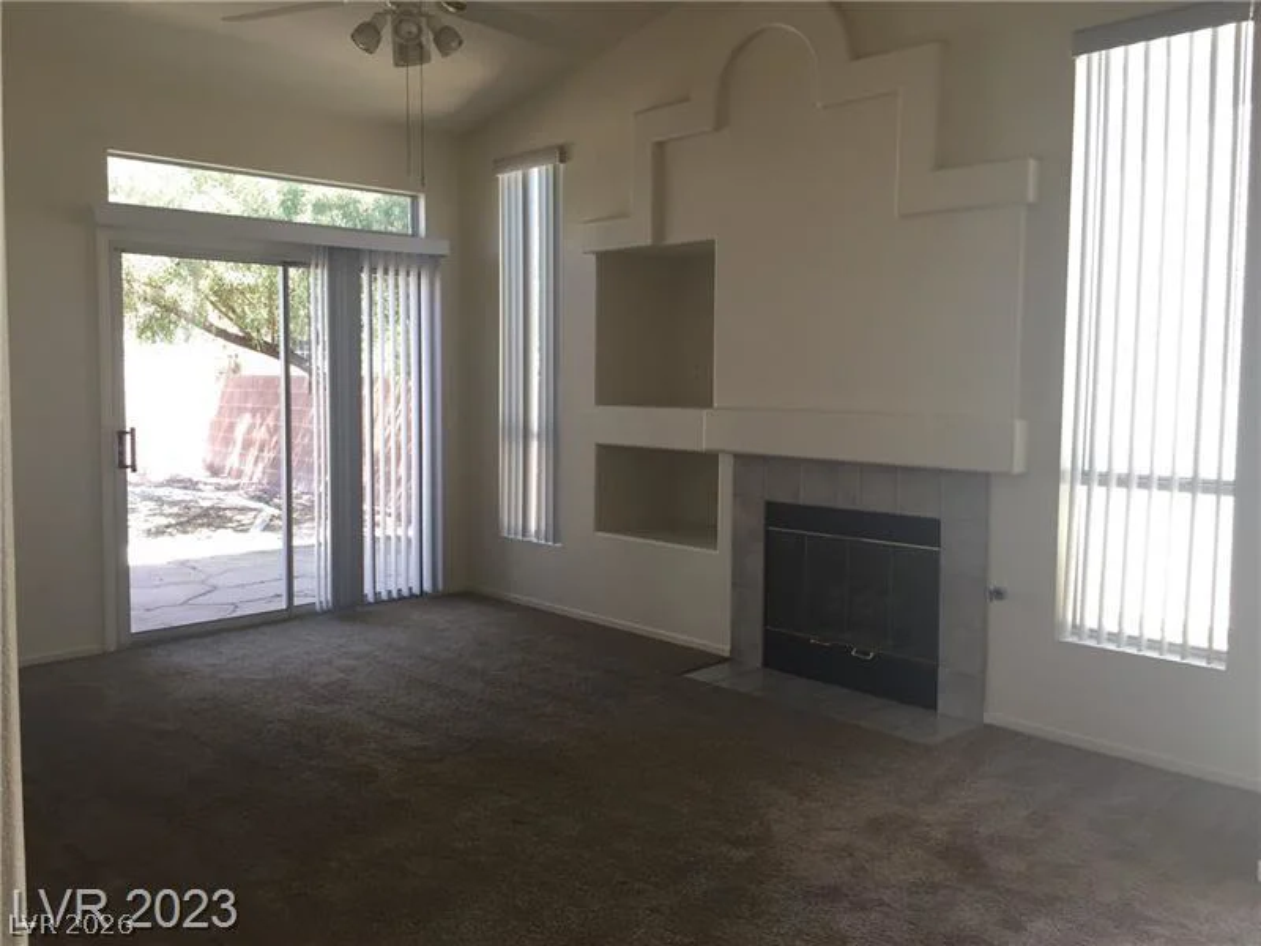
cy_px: 473
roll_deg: -1.2
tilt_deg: -3.5
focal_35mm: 29
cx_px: 630
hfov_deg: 61.7
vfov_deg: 48.2
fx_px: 1056
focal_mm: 4.15
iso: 50
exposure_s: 1/120
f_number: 2.2
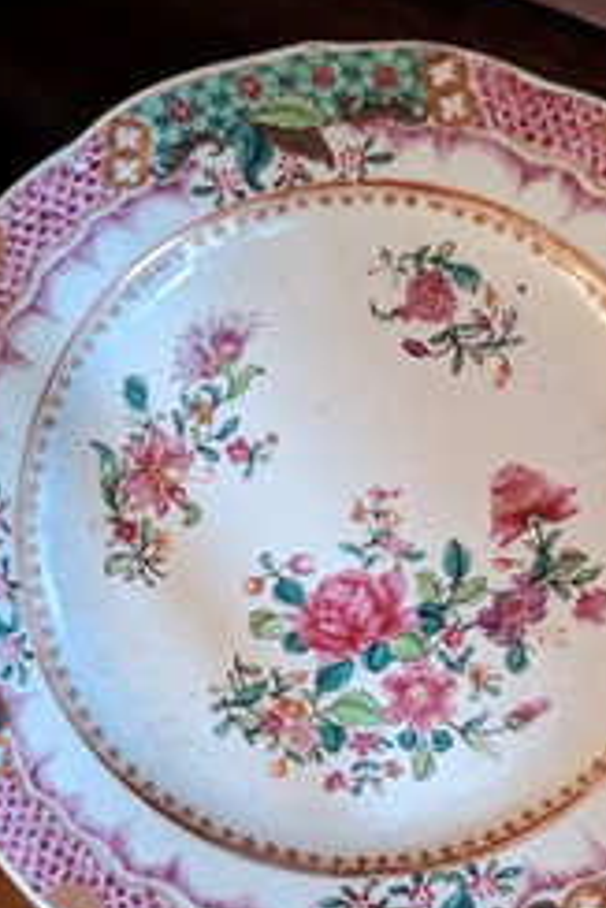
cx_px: 333
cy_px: 514
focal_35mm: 41
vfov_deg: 47.3
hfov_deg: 32.7
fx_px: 1034
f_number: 1.85
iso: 3421
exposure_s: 1/33.3
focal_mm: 6.81
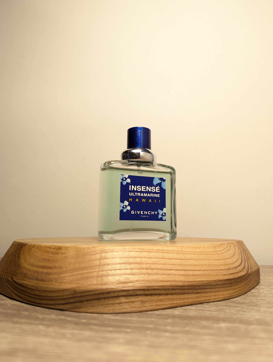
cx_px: 136
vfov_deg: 71.5
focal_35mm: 24
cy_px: 181
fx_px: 252
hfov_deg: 56.9
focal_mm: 6.81
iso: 191
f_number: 1.85
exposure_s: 1/100
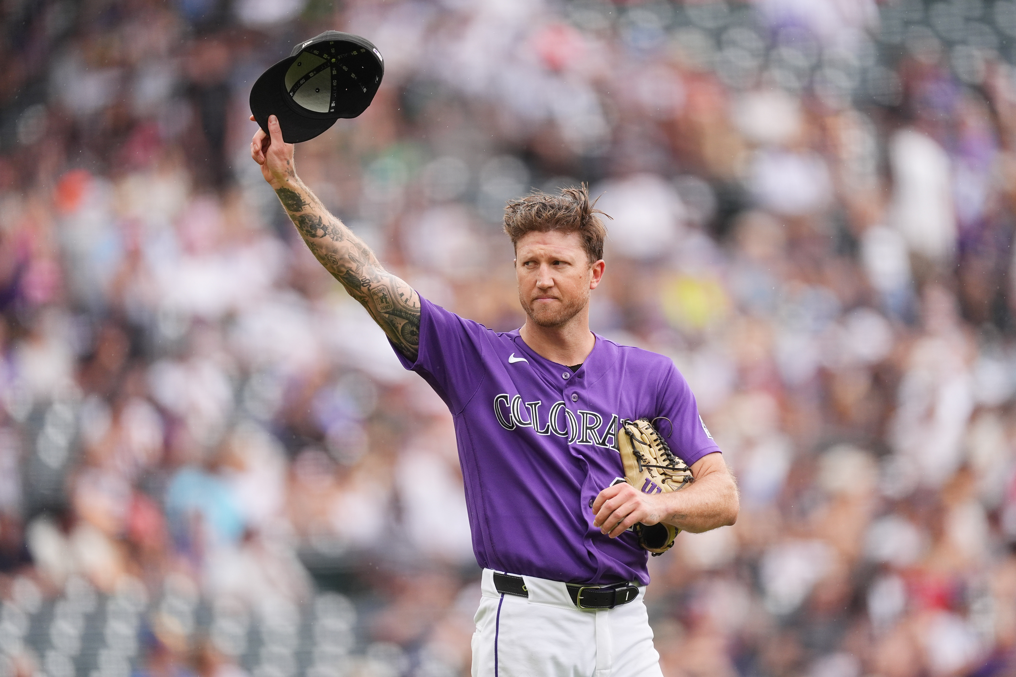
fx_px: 16932
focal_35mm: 600
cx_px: 508
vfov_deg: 2.3
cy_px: 338
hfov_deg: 3.4
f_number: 4
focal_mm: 600
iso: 800
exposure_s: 1/2000
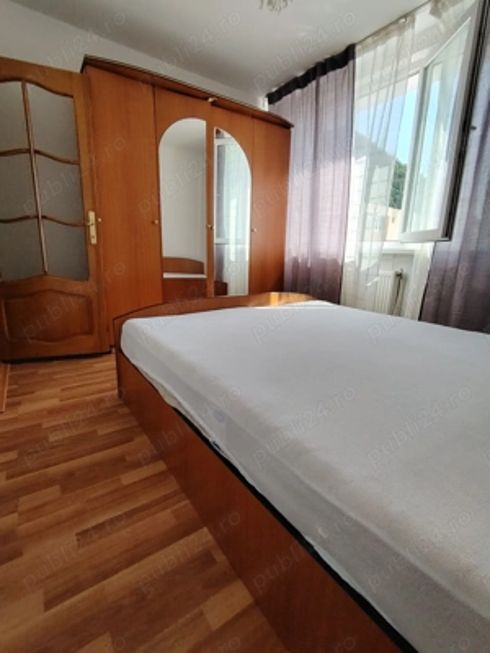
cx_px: 245
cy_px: 326
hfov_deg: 74.7
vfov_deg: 91.0
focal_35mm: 17
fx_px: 321
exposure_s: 1/365
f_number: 2.2
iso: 100
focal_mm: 1.42
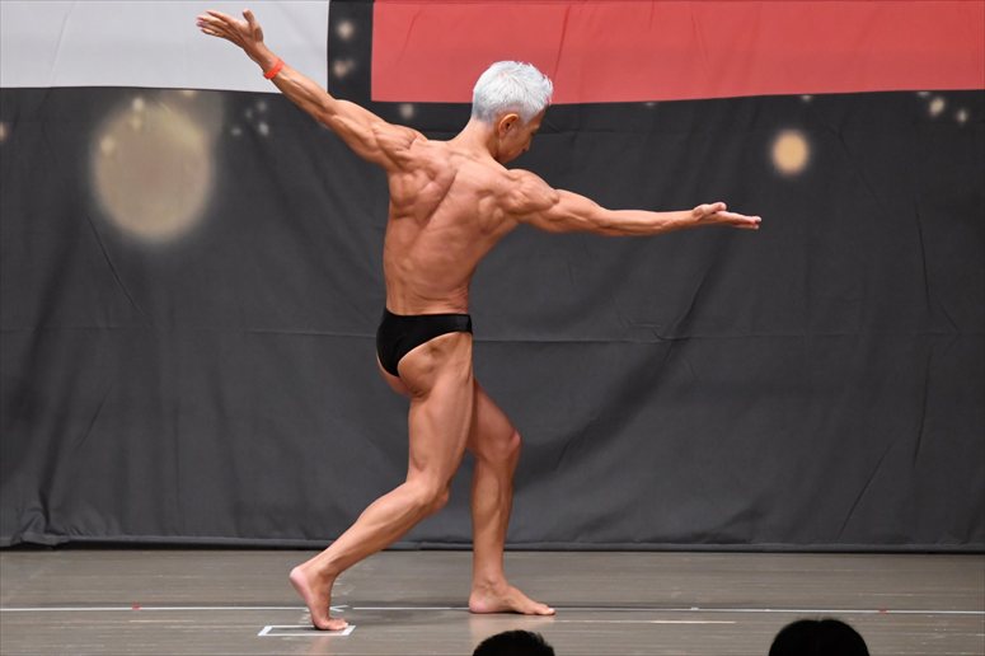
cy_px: 328
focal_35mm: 255
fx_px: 6974
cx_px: 492
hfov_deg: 8.1
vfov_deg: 5.4
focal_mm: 170
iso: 6400
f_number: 5.6
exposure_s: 1/400
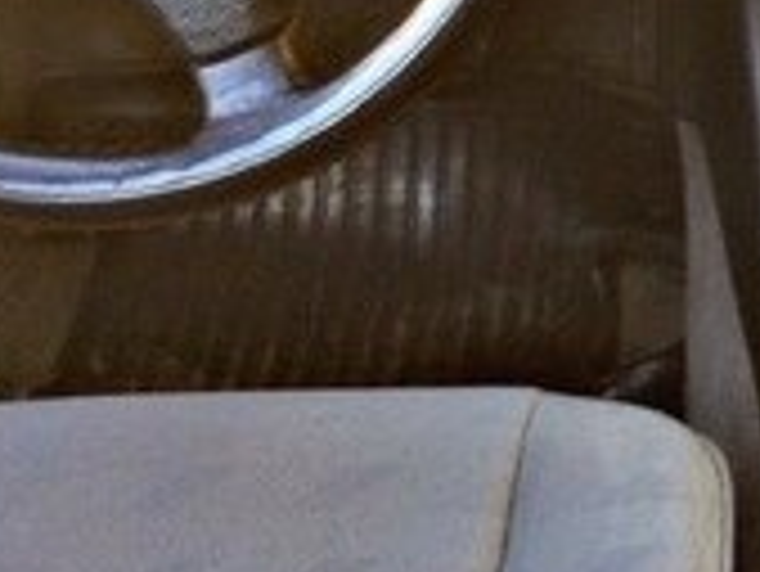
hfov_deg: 16.6
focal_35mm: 113
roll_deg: -1.0
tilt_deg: -26.4
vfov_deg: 12.6
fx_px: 2483
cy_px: -205
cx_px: 949
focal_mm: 4.15
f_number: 2.2
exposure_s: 1/33
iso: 32
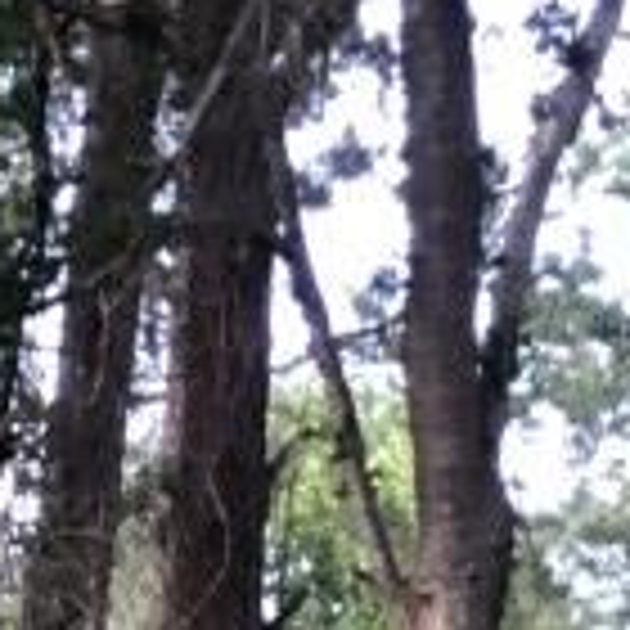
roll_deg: -0.9
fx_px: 10645
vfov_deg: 3.2
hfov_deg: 3.4
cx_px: -792
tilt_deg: -2.6
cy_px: 2794
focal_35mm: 517
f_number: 2.8
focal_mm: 6.6
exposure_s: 1/30
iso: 25
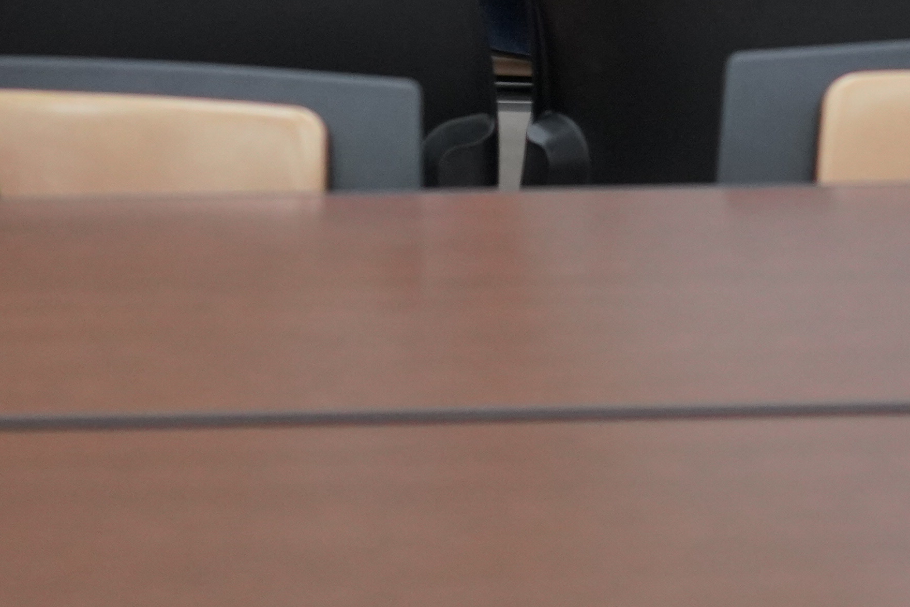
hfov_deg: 6.6
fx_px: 7887
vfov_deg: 4.3
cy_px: -694
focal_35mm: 312
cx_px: 711
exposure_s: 1/160
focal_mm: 69
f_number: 4
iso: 1600
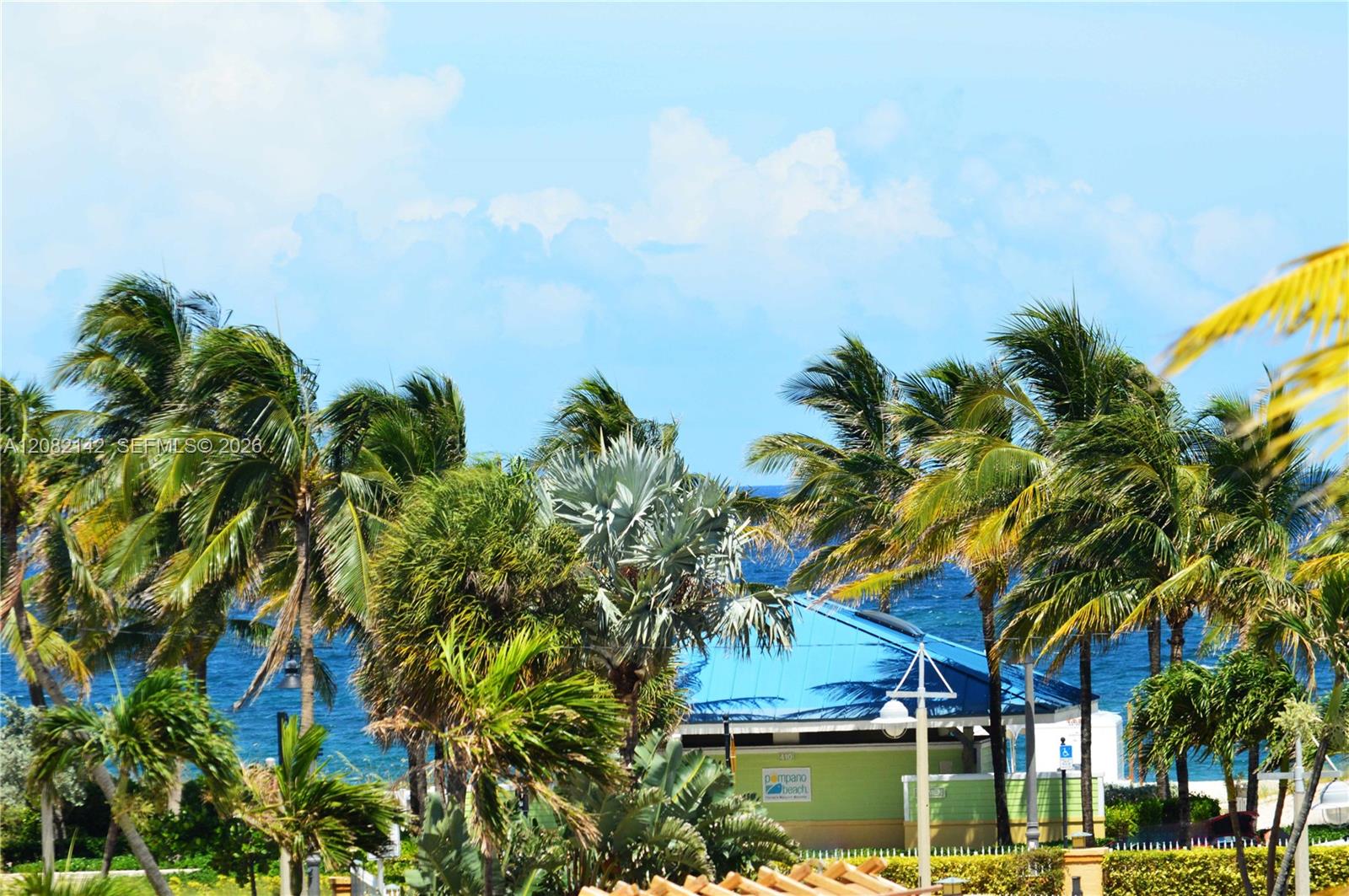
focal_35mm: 315
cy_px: 448
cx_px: 674
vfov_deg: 4.4
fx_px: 11790
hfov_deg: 6.5
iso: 400
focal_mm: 210
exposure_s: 1/320
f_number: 10
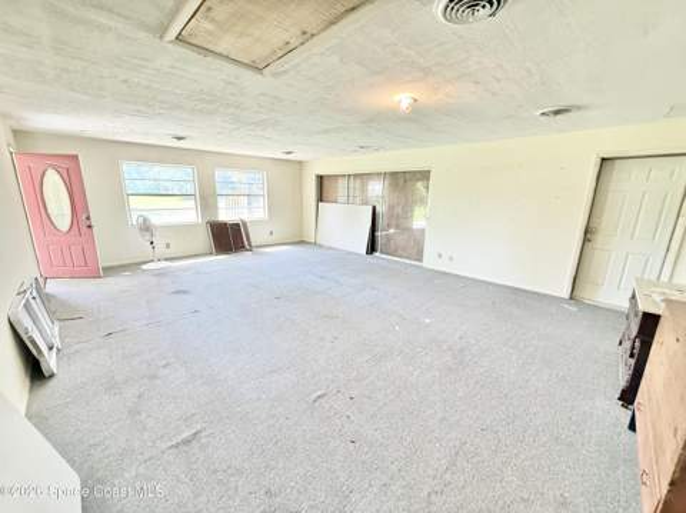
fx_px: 277
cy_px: 256
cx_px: 343
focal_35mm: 14
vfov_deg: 85.6
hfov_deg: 102.1
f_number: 2.2
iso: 400
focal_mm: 2.22
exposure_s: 1/60
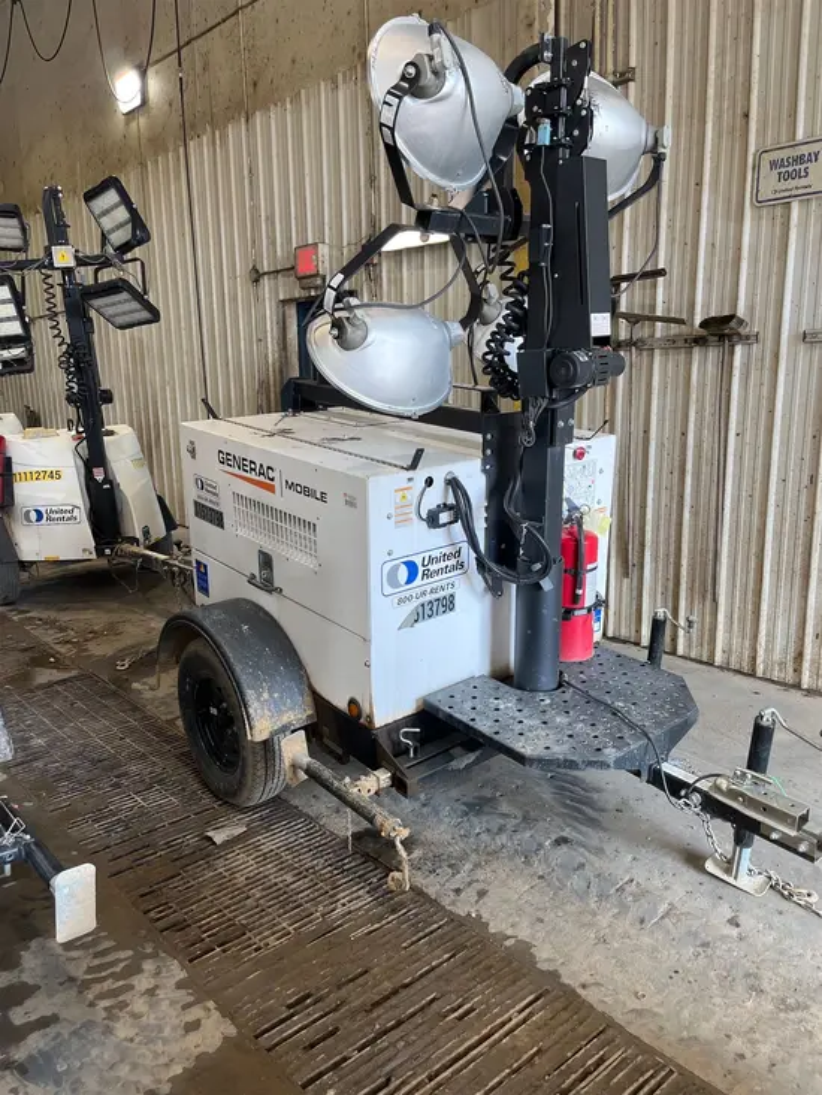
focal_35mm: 26
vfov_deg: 67.3
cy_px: 548
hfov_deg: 53.1
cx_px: 411
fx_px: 823
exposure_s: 1/120
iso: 50
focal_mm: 5.1
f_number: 1.6
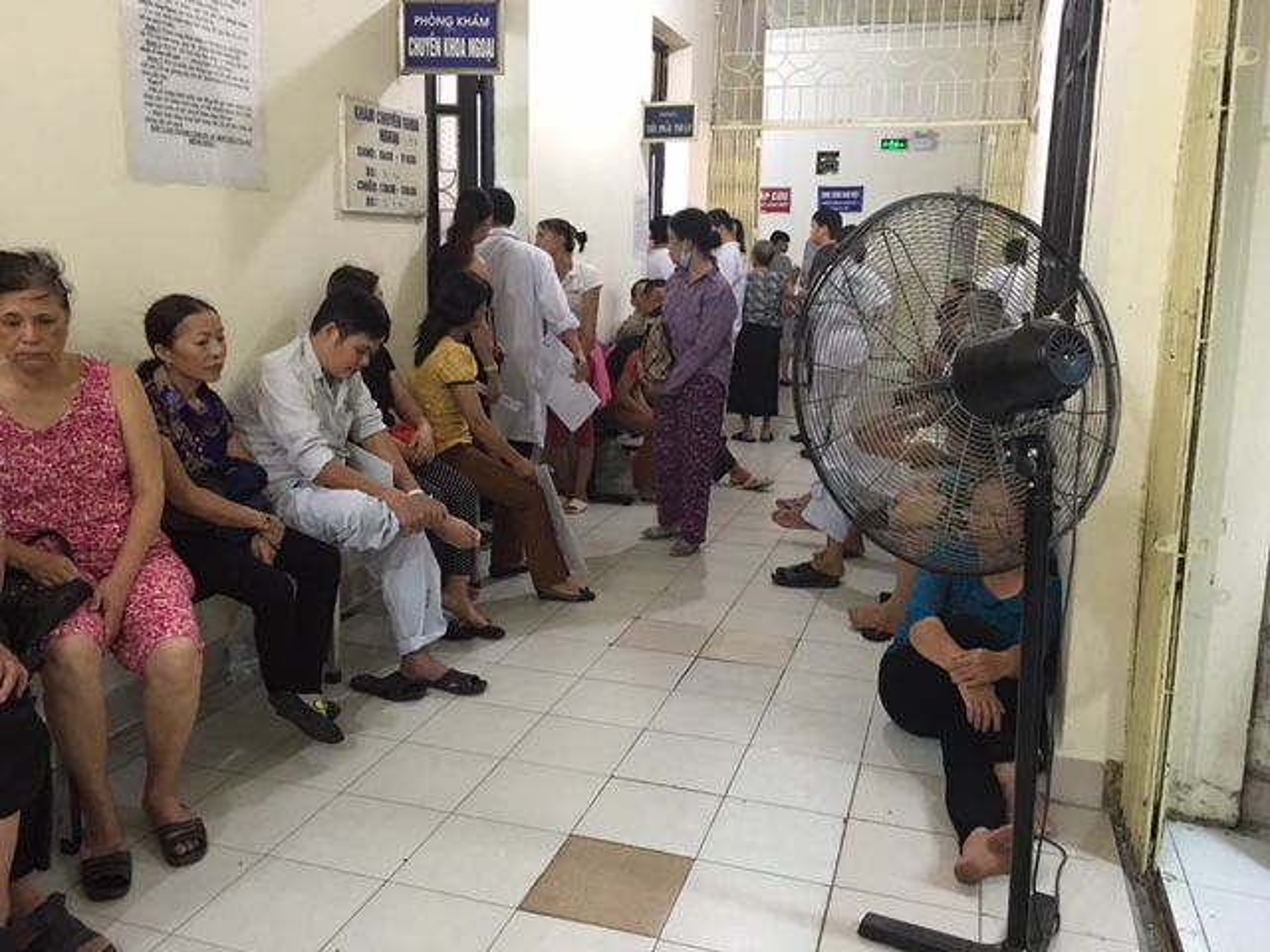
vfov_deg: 48.2
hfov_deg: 61.7
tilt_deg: -10.8
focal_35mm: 29
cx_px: 635
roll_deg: +0.1
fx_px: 1064
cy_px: 476
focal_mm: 4.15
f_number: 2.2
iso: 125
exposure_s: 1/8
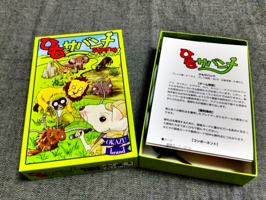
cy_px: 100
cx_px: 133
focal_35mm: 35
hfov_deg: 52.6
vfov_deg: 40.7
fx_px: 269
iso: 50
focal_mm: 4.28
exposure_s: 1/30
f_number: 2.4
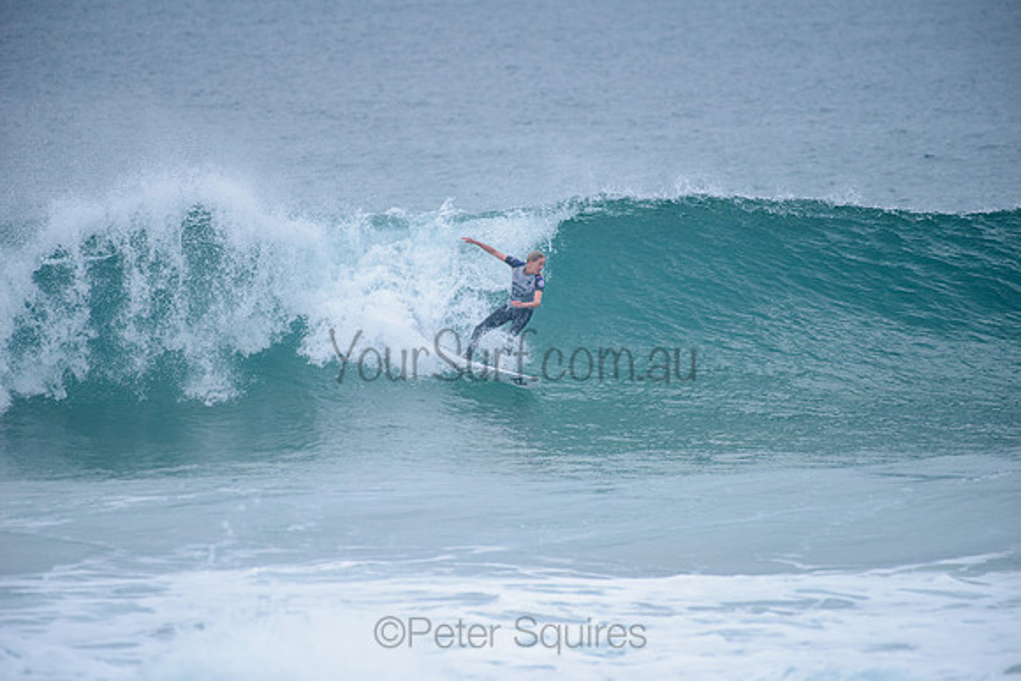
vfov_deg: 2.8
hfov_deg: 4.1
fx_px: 14183
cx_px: 510
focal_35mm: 500
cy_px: 340
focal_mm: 500
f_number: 5.6
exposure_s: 1/2000
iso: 640
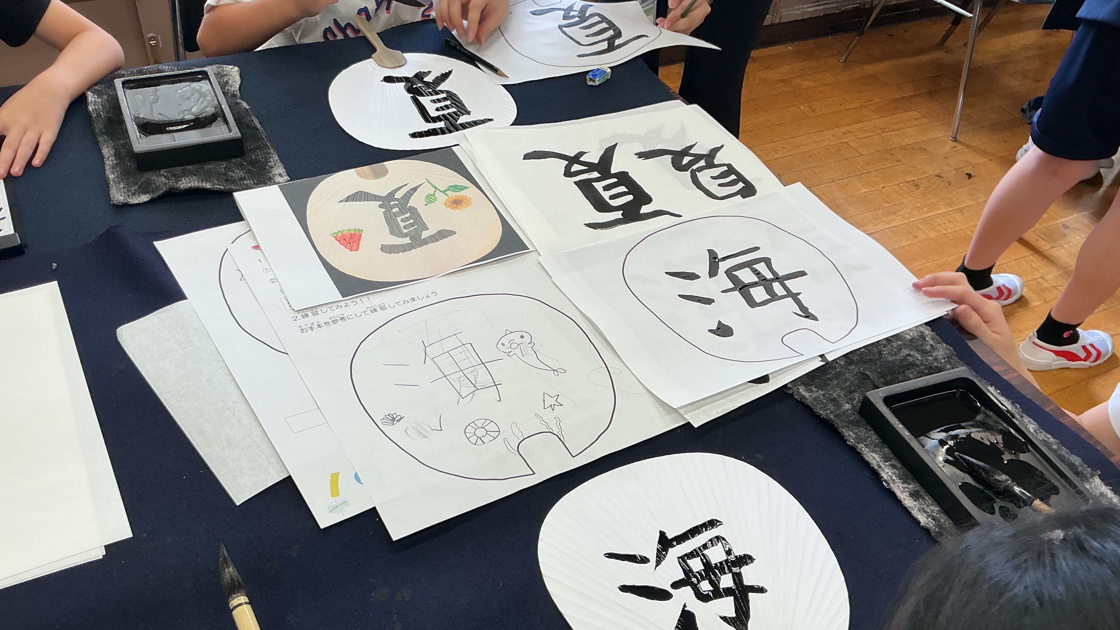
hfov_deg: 61.0
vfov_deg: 36.5
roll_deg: -5.9
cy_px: 395
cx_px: 558
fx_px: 950
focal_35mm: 32
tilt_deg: -44.8
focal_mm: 3
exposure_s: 1/100
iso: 40
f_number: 1.8
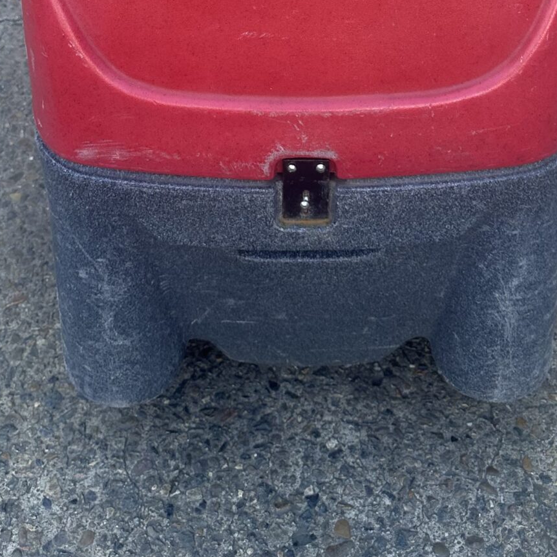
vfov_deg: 23.6
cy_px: -193
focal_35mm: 63
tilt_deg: -31.6
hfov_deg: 27.3
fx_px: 1147
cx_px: 280
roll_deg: +0.8
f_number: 1.78
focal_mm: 6.86
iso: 64
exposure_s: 1/121
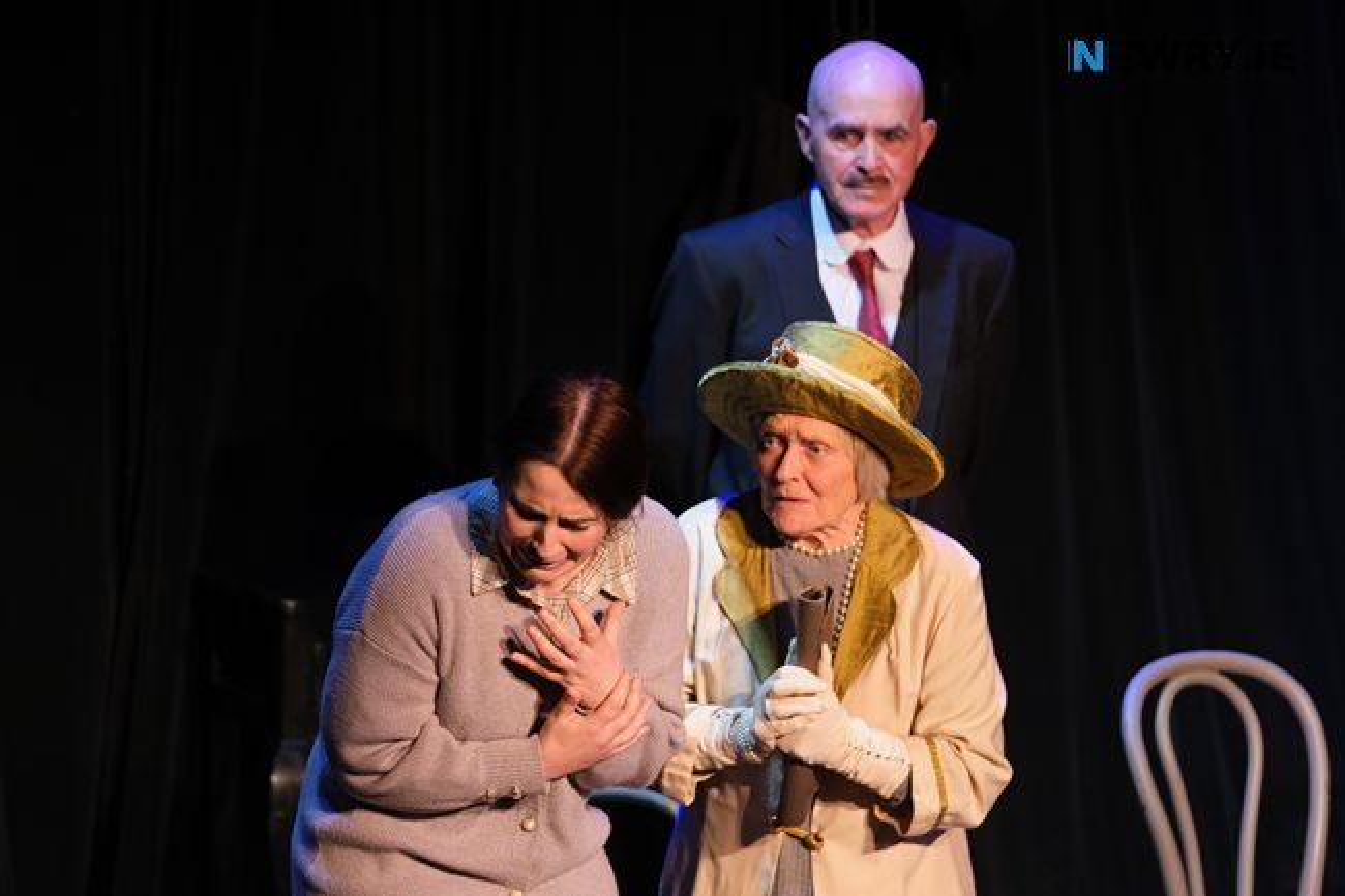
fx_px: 7843
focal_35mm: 210
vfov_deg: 6.5
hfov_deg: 9.8
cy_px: 448
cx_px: 672
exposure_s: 1/125
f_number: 2.8
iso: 1000
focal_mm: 140
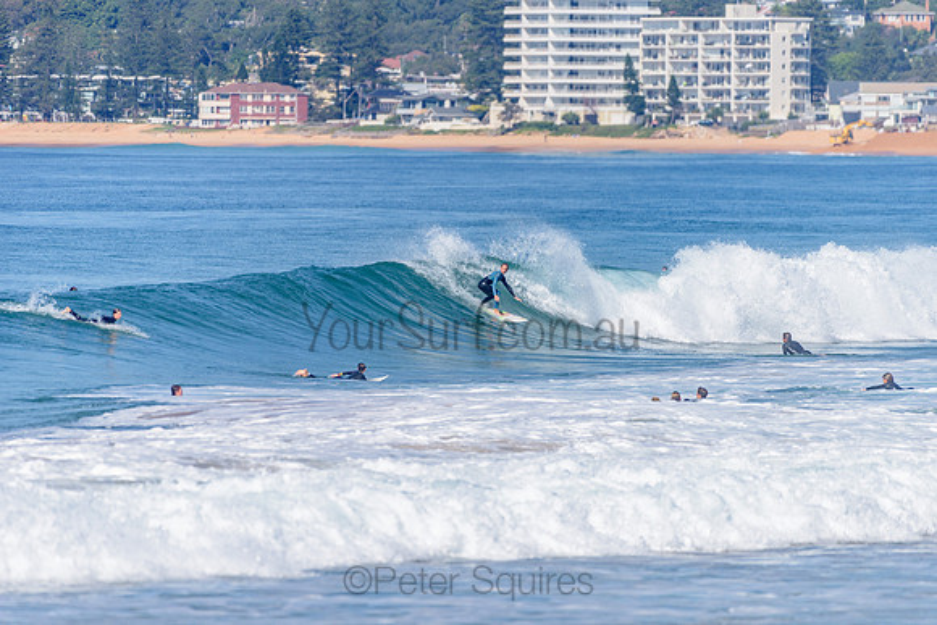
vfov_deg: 2.8
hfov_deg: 4.1
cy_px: 312
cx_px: 468
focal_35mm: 500
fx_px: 13016
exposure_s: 1/2000
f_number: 5.6
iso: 110
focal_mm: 500
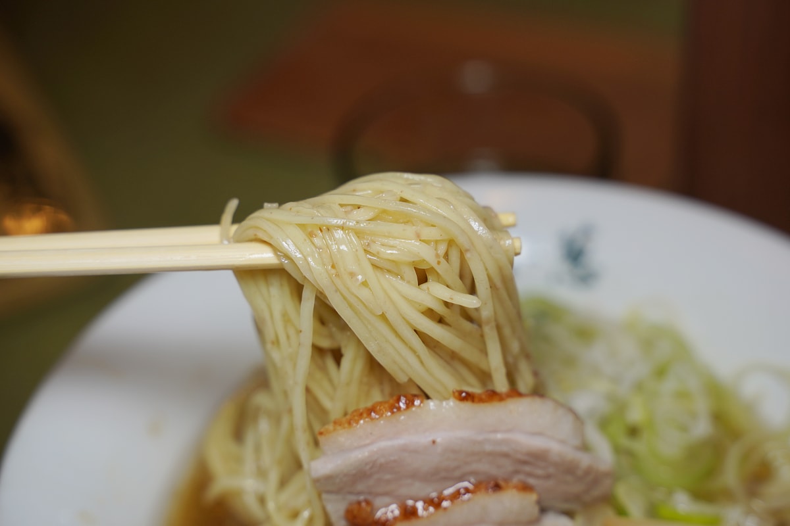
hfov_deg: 27.0
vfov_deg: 18.2
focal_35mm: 75
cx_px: 395
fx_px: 1646
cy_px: 263
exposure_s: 1/125
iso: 100
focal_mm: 75
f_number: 5
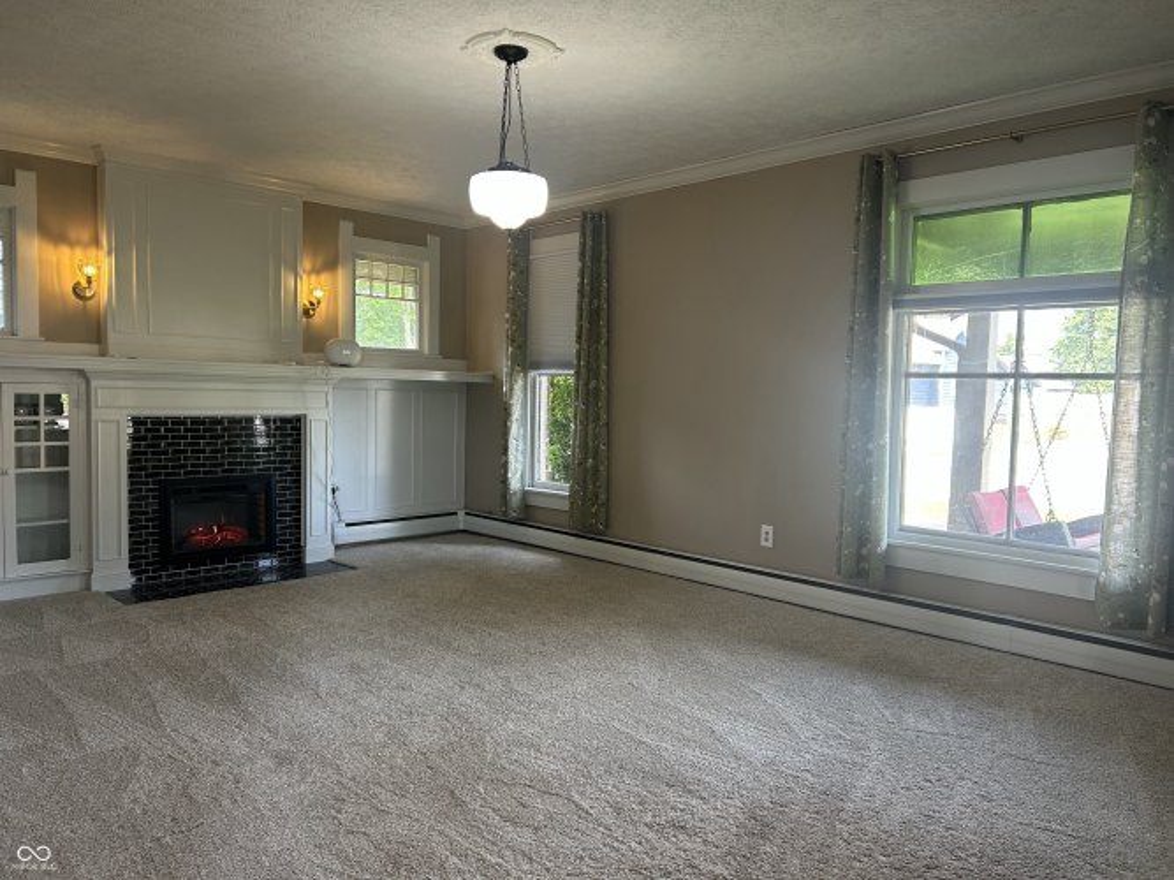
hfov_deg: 67.3
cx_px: 587
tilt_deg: -3.9
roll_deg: -1.1
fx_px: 882
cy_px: 440
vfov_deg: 53.0
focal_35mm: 26
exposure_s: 1/60
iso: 80
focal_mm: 5.7
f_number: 1.5
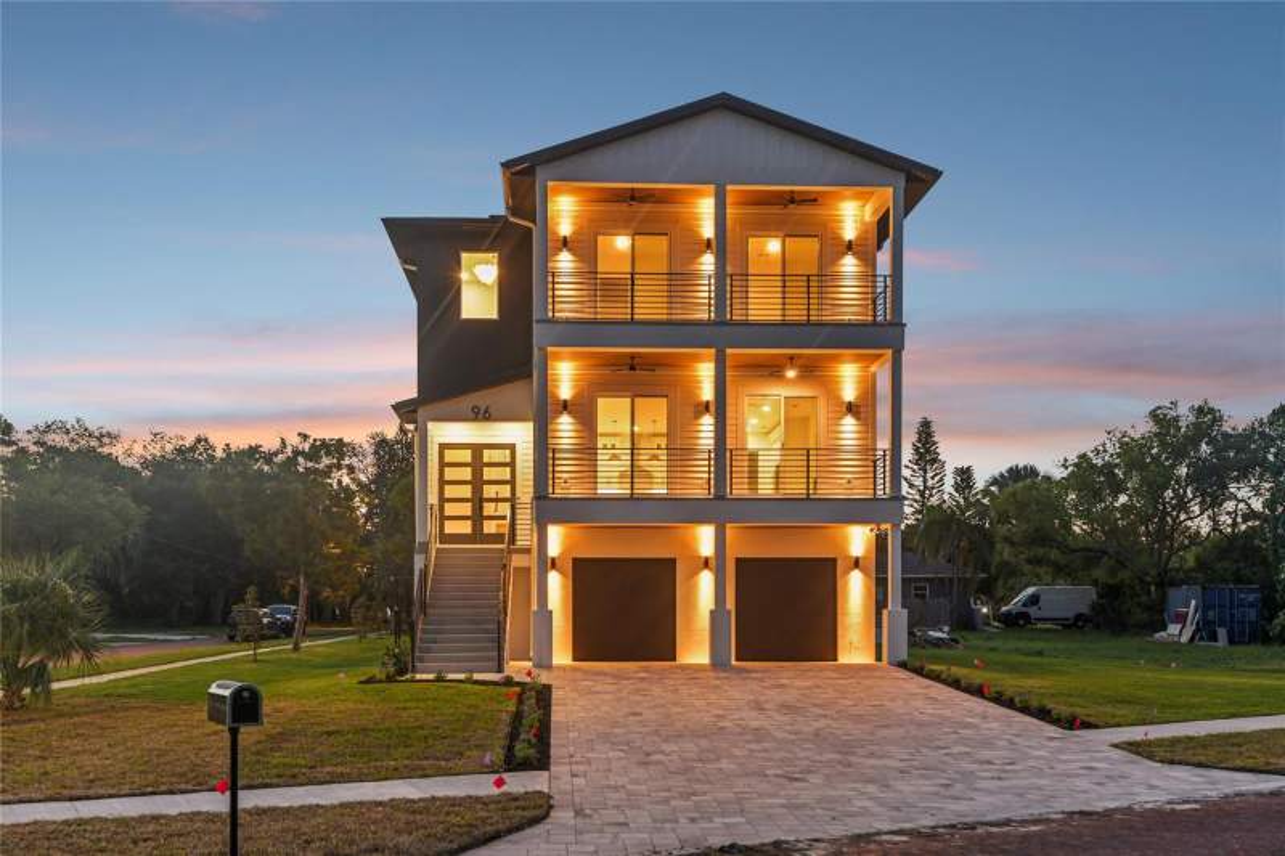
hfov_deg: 54.4
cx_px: 642
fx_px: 1249
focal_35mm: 35
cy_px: 428
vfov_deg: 37.8
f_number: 8
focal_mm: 35
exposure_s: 1/2
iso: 400
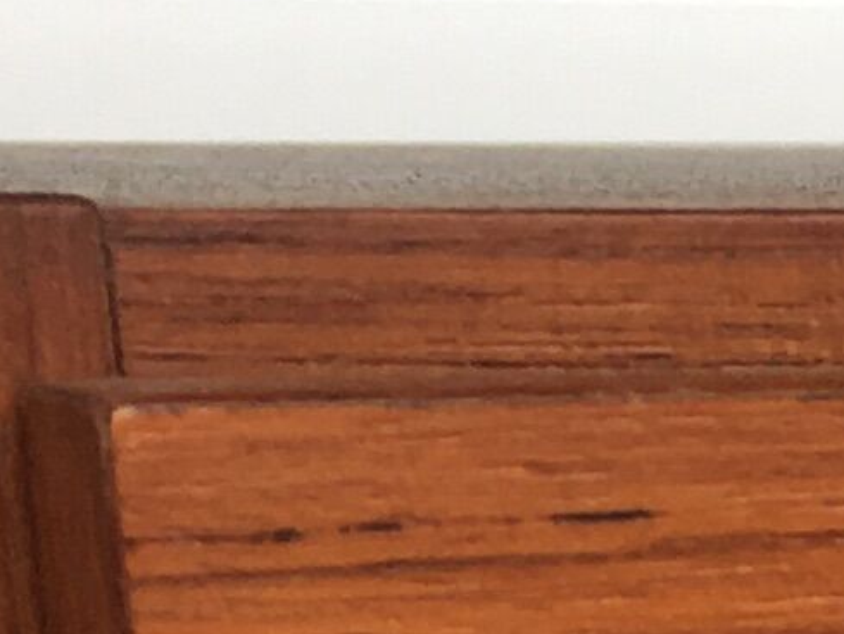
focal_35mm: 239
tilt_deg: -16.6
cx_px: 2099
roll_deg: +0.2
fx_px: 5829
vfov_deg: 5.7
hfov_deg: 7.7
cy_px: 2156
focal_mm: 4.15
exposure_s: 1/100
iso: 25
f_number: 2.2
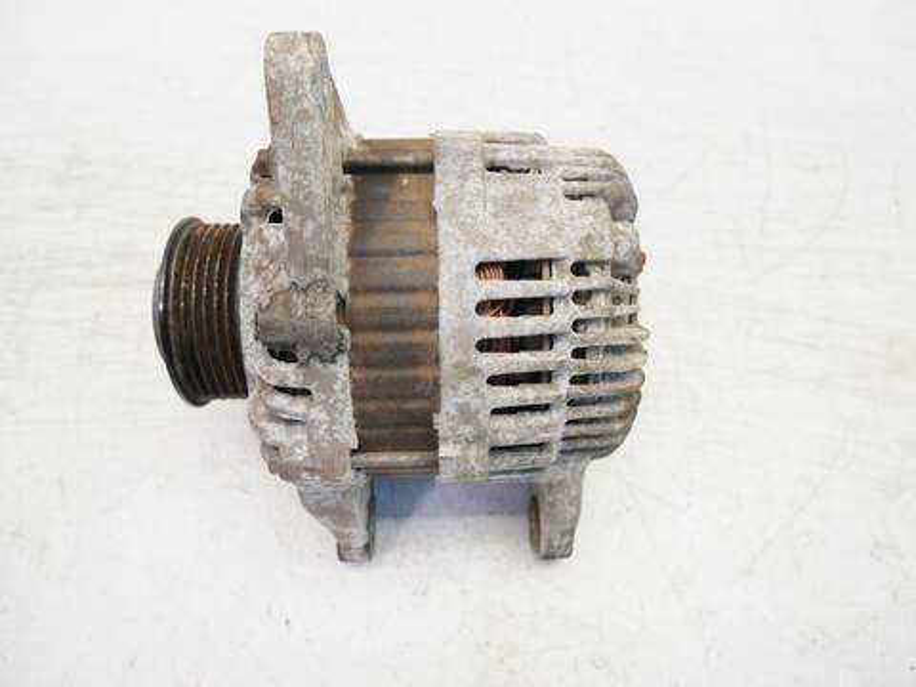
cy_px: 344
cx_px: 458
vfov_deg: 53.1
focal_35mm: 26
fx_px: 688
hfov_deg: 67.3
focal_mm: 13
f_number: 3.5
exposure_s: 1/60
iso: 200
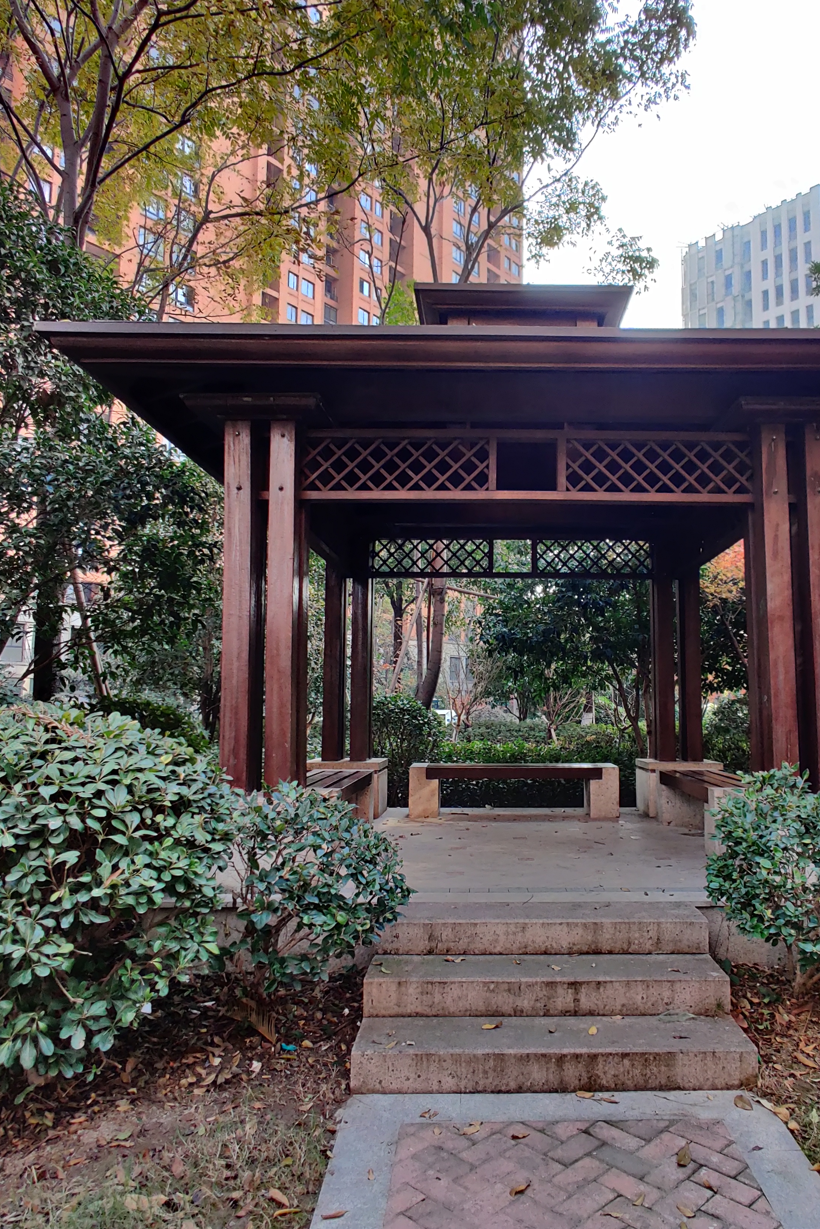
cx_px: 492
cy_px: 600
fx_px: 649
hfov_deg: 64.0
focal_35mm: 19
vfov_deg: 86.9
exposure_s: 1/100
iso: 200
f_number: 2.2
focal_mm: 2.25
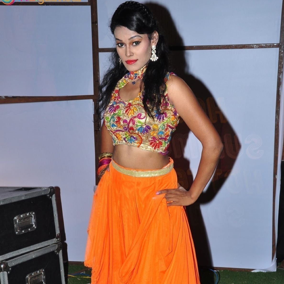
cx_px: 143
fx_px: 613
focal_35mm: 66
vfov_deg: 25.8
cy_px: 205
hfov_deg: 26.1
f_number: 10
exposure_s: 1/125
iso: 400
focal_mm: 34
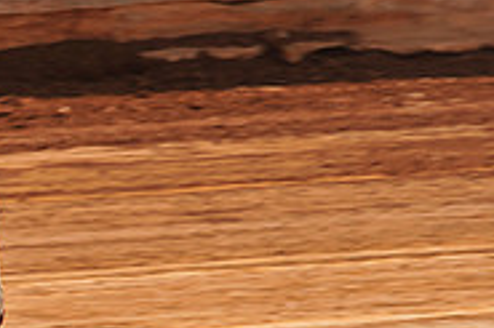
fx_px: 6677
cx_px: -179
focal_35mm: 487
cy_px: 259
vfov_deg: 2.8
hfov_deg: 4.2
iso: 200
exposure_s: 1/400
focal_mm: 155
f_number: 10
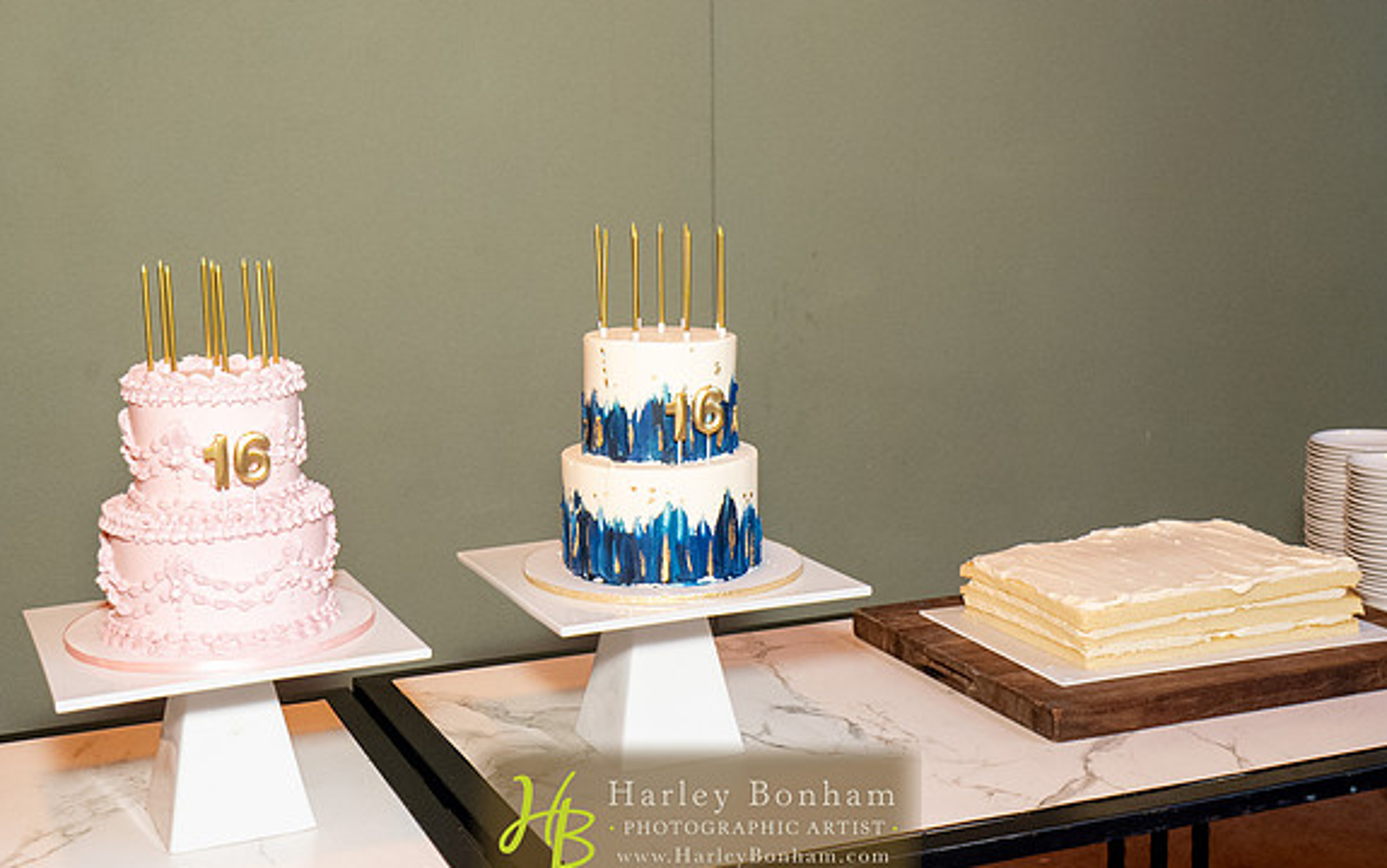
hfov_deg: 43.4
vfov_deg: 27.9
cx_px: 596
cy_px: 317
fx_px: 1740
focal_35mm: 46
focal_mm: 36
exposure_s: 1/160
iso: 3200
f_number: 4
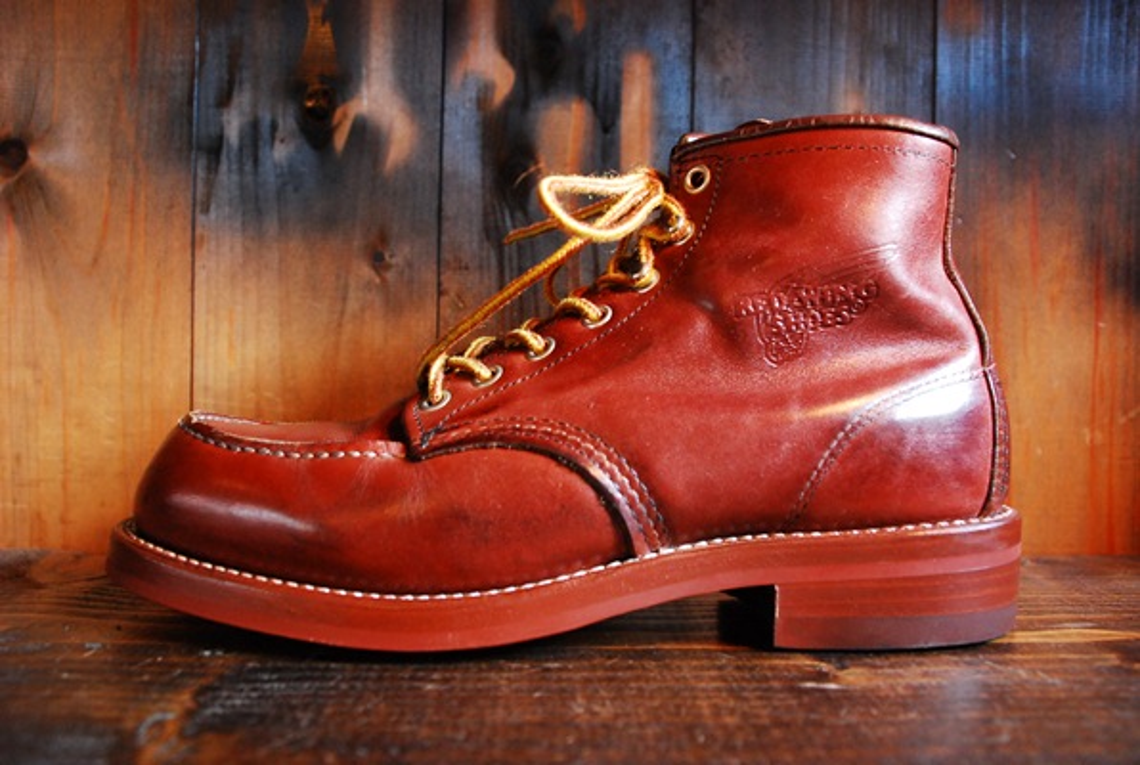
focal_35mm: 33
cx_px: 570
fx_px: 1047
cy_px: 382
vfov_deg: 40.1
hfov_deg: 57.1
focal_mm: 22
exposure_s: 1/15
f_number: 3.8
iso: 1000
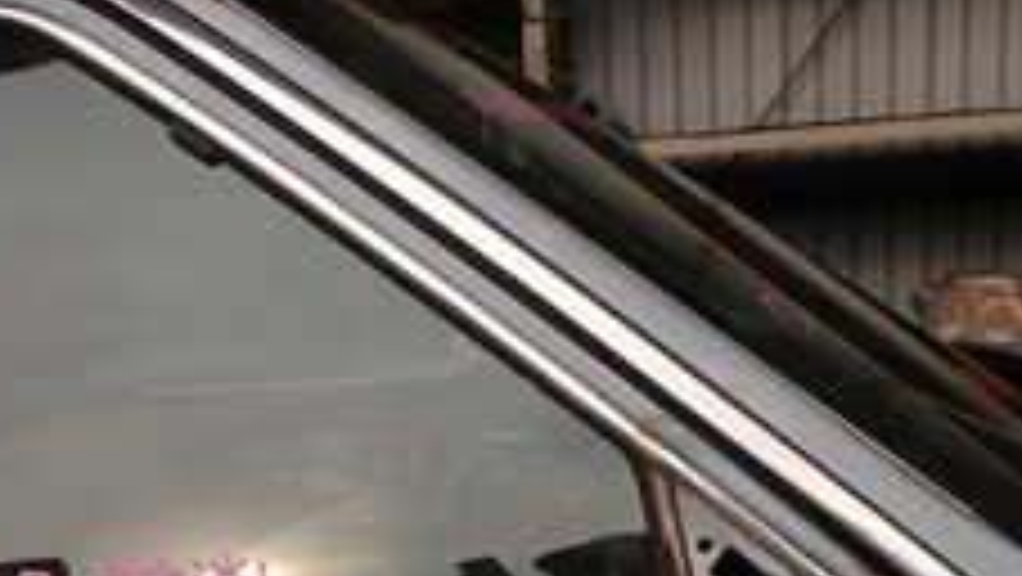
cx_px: 284
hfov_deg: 29.0
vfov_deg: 15.7
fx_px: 1952
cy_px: 814
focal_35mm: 72
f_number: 2.8
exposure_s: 1/320
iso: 100
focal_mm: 4.5
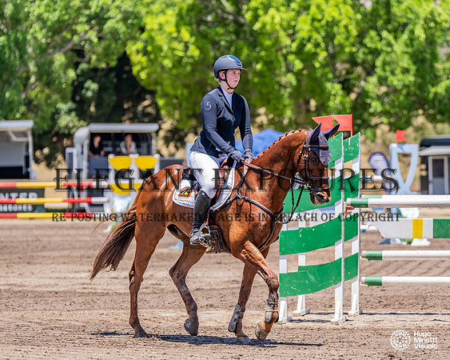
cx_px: 246
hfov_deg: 8.6
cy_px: 180
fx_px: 2999
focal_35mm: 225
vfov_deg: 6.9
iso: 250
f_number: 4
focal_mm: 200
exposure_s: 1/2000
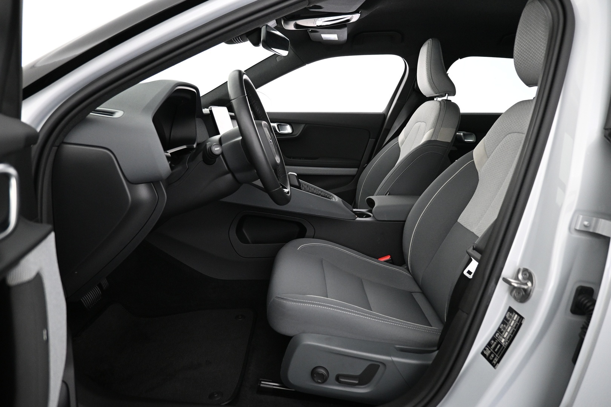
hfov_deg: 73.7
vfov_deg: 53.1
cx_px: 306
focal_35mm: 24
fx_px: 407
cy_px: 204
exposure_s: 1/25
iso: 1600
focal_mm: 16
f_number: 3.5
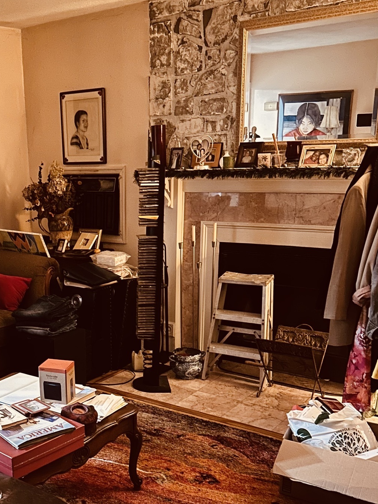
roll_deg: +1.1
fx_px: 597
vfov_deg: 45.0
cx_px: 84
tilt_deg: -16.8
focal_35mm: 41
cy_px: 343
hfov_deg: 34.2
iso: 1000
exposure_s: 1/12
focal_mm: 6.86
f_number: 1.78
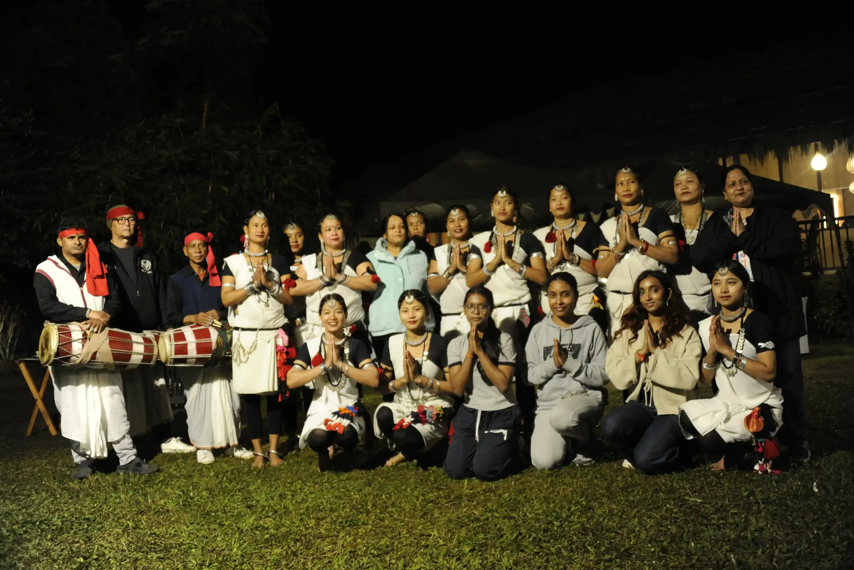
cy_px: 290
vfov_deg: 40.0
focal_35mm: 33
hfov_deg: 57.2
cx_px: 434
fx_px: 783
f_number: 3.5
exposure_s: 1/25
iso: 4000
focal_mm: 32
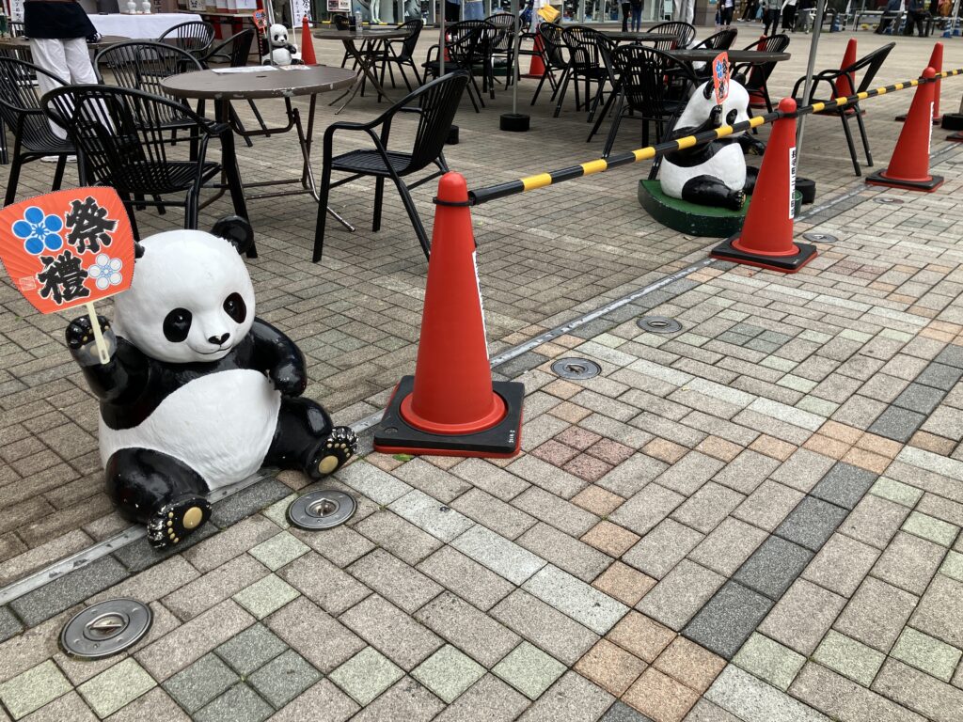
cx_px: 482
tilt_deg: -22.7
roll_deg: -0.5
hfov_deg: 63.4
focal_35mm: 28
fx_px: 779
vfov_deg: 49.7
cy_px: 361
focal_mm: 3.99
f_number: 1.8
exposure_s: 1/571
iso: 32
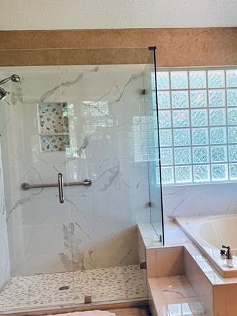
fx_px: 384
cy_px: 178
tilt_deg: -3.7
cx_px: 161
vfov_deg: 44.7
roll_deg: +2.1
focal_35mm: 42
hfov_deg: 34.0
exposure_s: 1/120
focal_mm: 6.76
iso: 100
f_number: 1.78
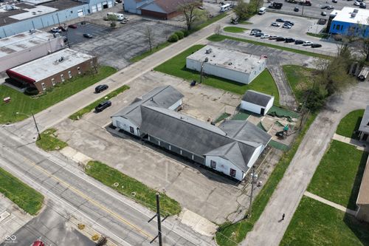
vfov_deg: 46.4
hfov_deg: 65.5
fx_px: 287
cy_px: 123
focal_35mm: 28
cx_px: 184
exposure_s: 1/1250
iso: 125
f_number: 2.8
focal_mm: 14.45
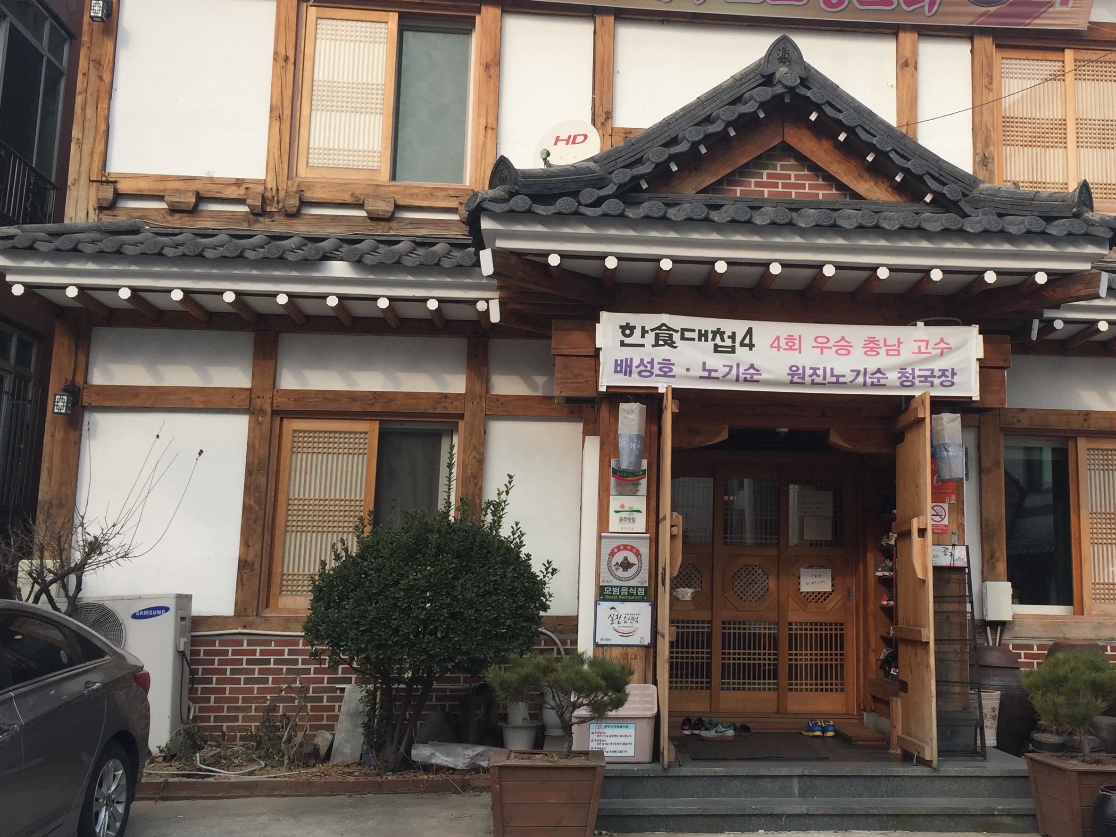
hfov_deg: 46.3
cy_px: 370
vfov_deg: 35.9
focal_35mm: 40
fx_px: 1290
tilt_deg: +10.2
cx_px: 715
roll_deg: -1.7
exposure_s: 1/791
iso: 32
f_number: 2.2
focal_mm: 4.15
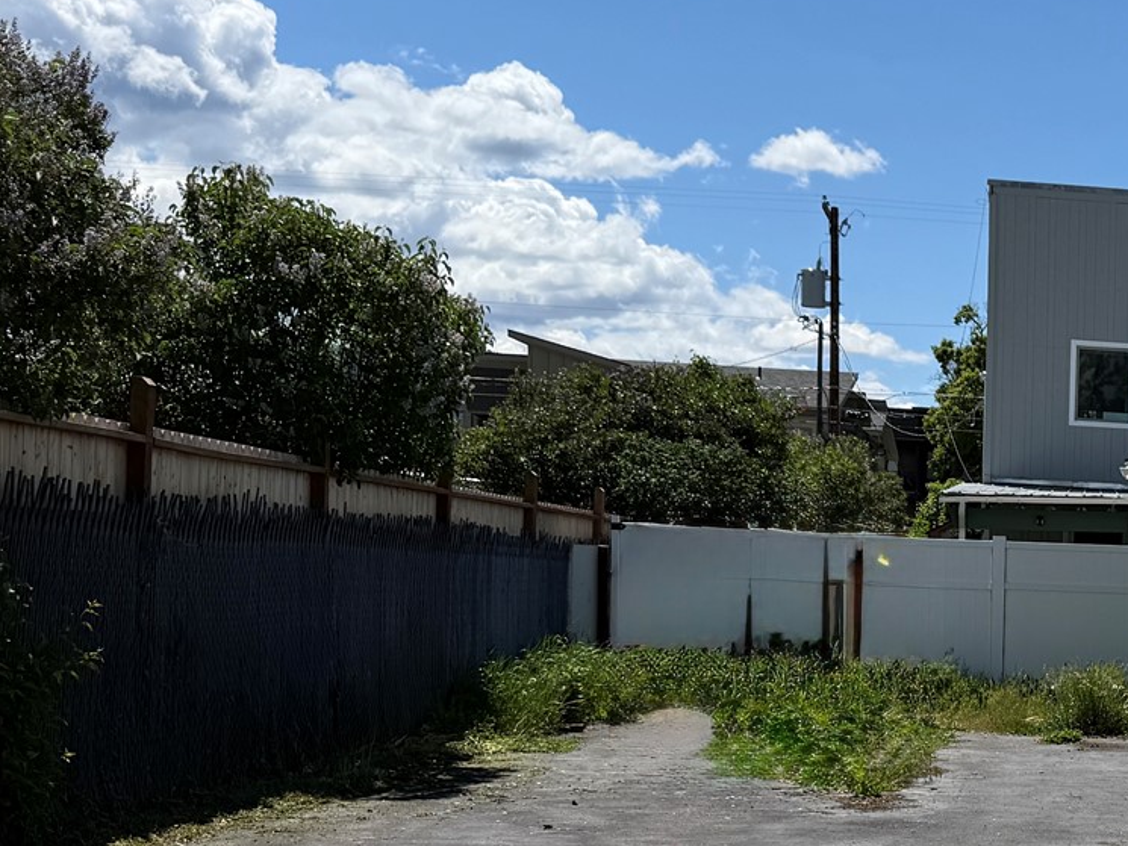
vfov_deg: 22.0
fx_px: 2151
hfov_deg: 25.6
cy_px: 680
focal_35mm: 66
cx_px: 1438
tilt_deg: -2.2
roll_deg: -2.0
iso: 80
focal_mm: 6.76
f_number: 1.78
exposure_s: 1/6711
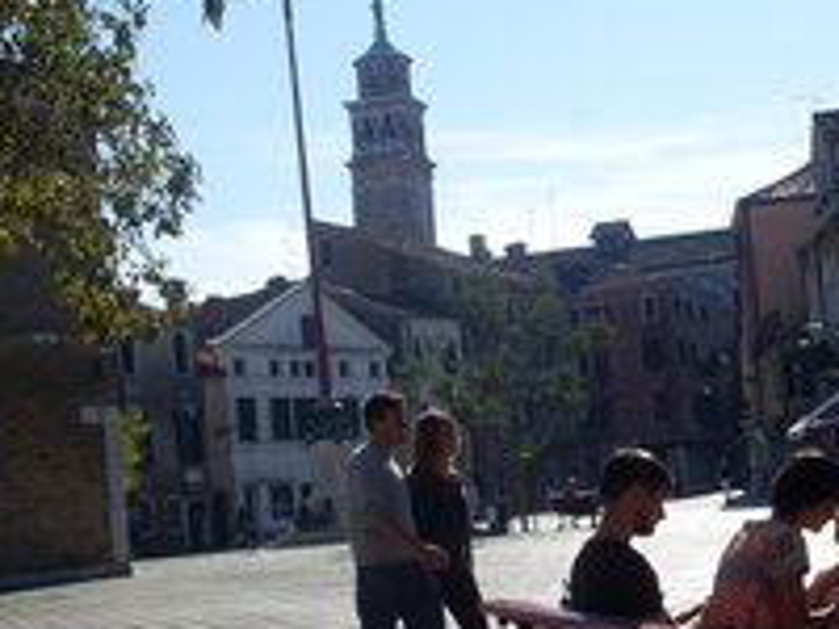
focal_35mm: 76
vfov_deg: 19.4
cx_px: 537
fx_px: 1842
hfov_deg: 25.6
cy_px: 335
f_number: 8.4
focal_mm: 6.3
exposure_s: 1/350
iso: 80
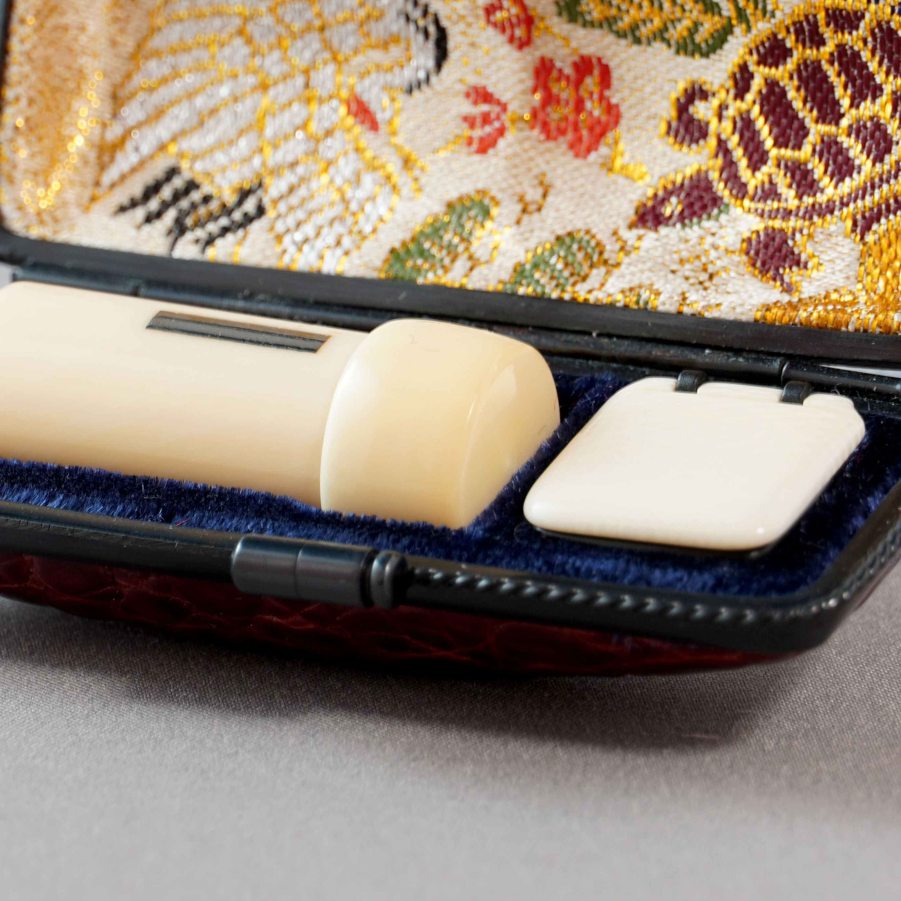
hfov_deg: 4.7
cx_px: 396
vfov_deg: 4.7
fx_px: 11011
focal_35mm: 374
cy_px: 268
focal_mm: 135
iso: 100
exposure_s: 1/1.25
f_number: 6.3
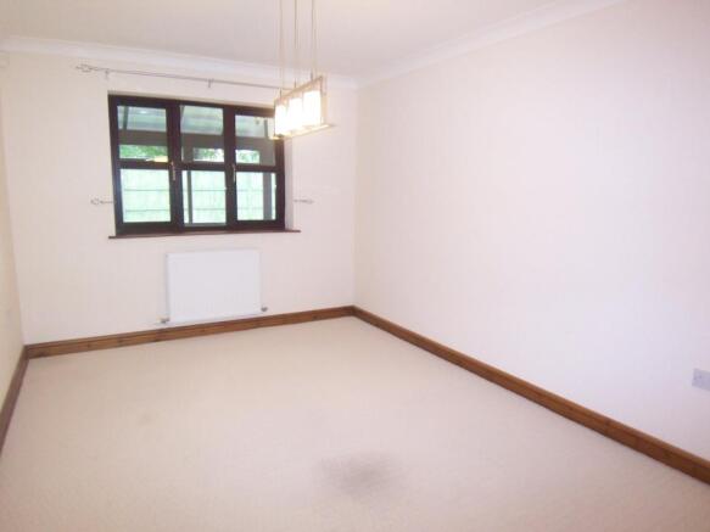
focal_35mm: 23
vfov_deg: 58.9
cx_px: 355
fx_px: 472
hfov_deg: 73.9
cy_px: 266
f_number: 2.8
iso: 200
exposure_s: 1/30
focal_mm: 3.8
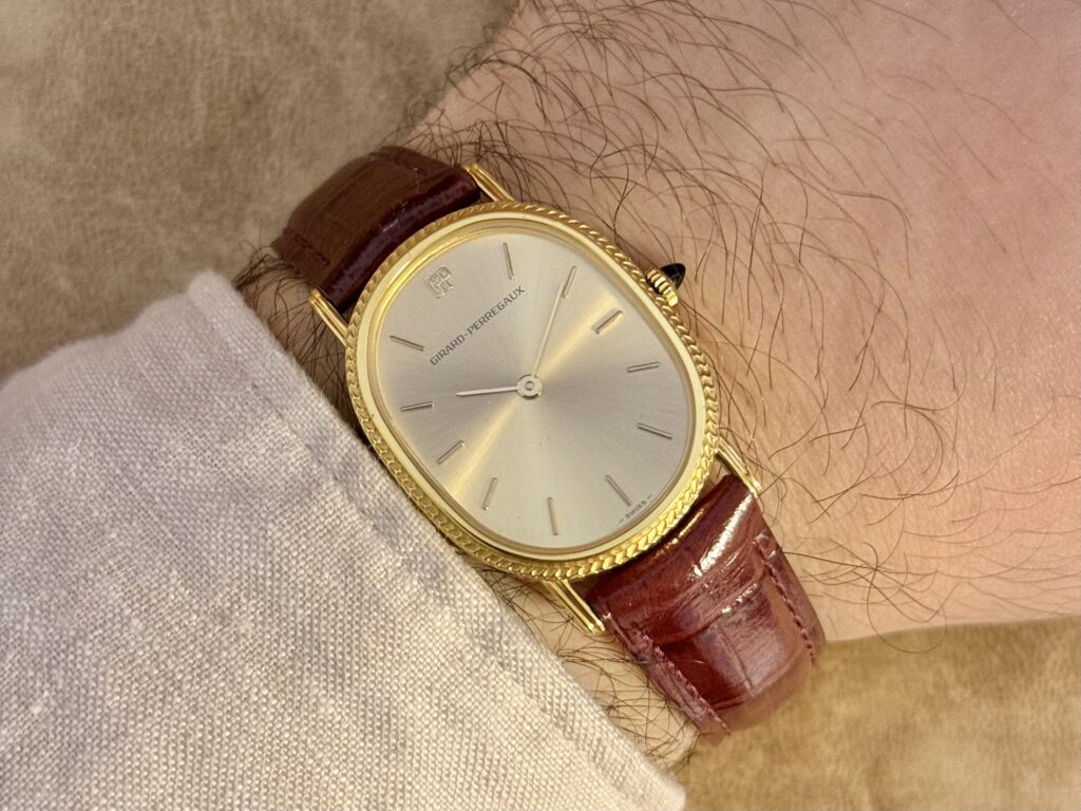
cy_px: 406
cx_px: 540
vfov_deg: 30.3
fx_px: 1499
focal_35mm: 48
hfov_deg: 39.7
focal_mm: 6.76
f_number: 1.78
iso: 400
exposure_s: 1/33
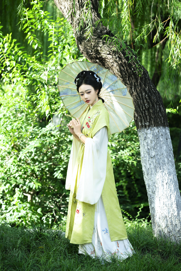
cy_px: 136
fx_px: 731
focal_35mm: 97
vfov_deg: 21.0
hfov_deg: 14.1
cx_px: 90
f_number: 4
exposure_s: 1/200
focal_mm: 97
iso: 320
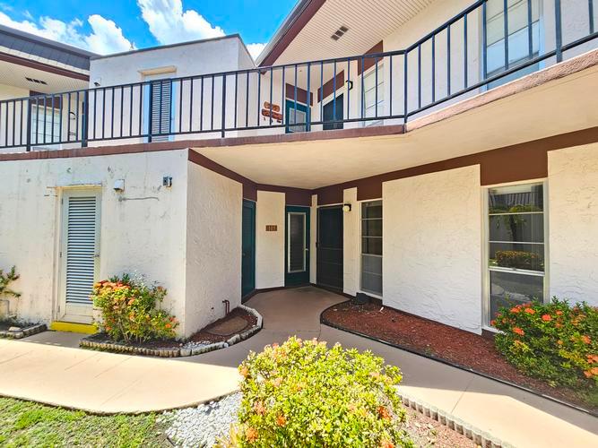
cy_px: 224
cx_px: 299
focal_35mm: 13
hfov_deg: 106.2
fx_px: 225
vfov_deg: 89.9
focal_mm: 2.2
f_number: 2.2
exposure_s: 1/210
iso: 50
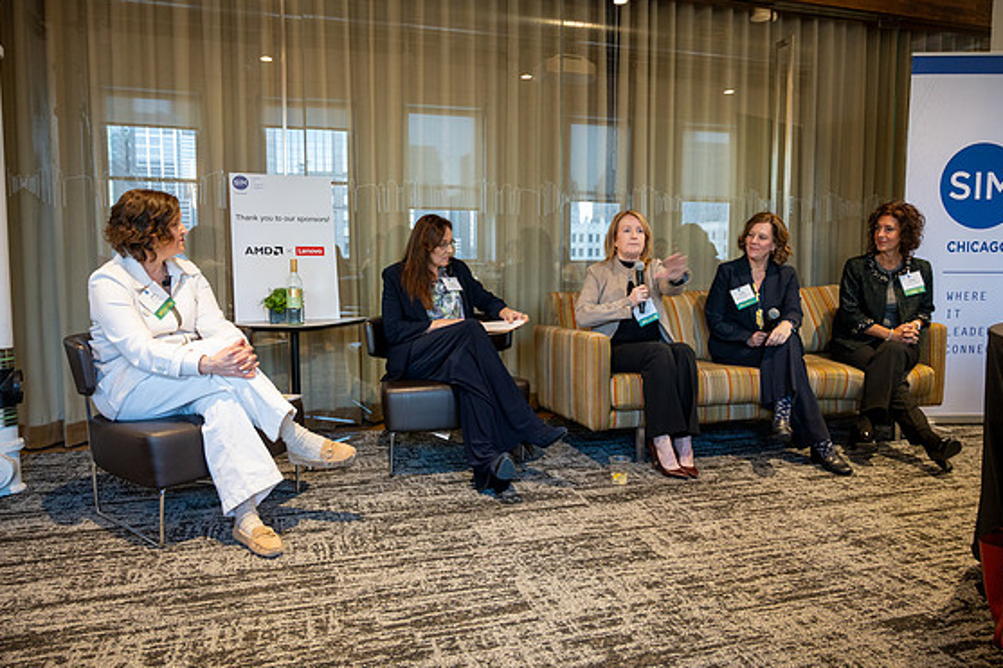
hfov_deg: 71.5
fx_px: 696
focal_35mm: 25
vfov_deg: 51.3
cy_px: 328
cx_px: 497
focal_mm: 24
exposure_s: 1/50
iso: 1600
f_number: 4
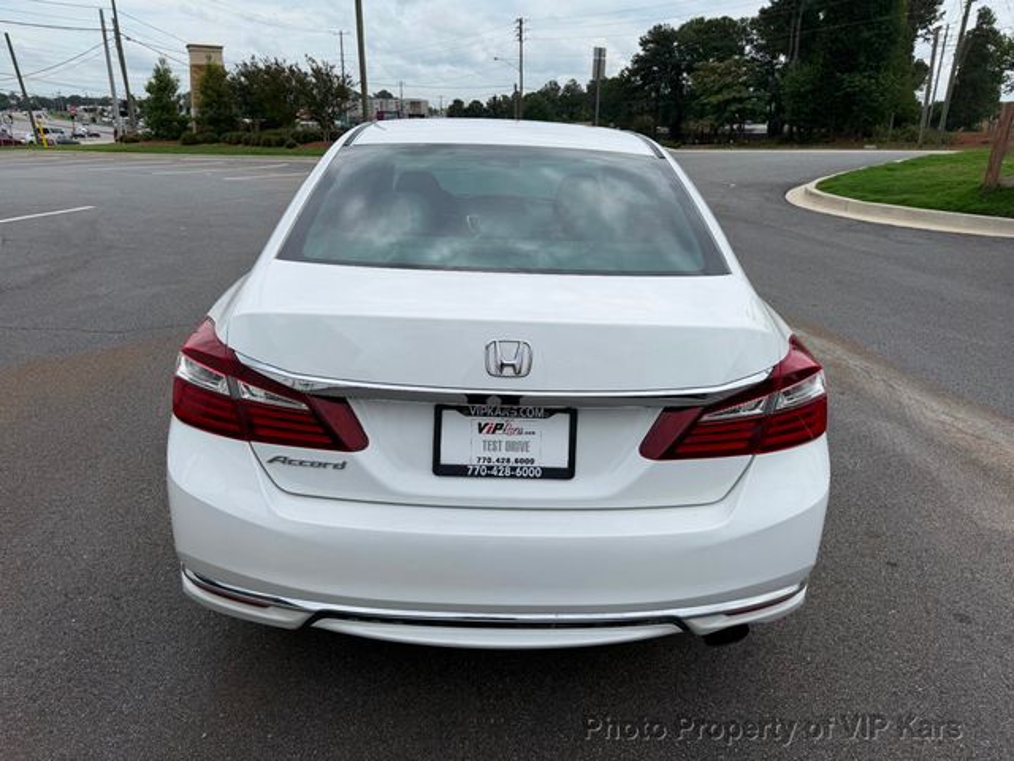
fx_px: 703
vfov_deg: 56.8
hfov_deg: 71.6
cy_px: 380
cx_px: 507
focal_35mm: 24
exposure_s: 1/6173
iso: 80
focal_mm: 6.76
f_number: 1.78
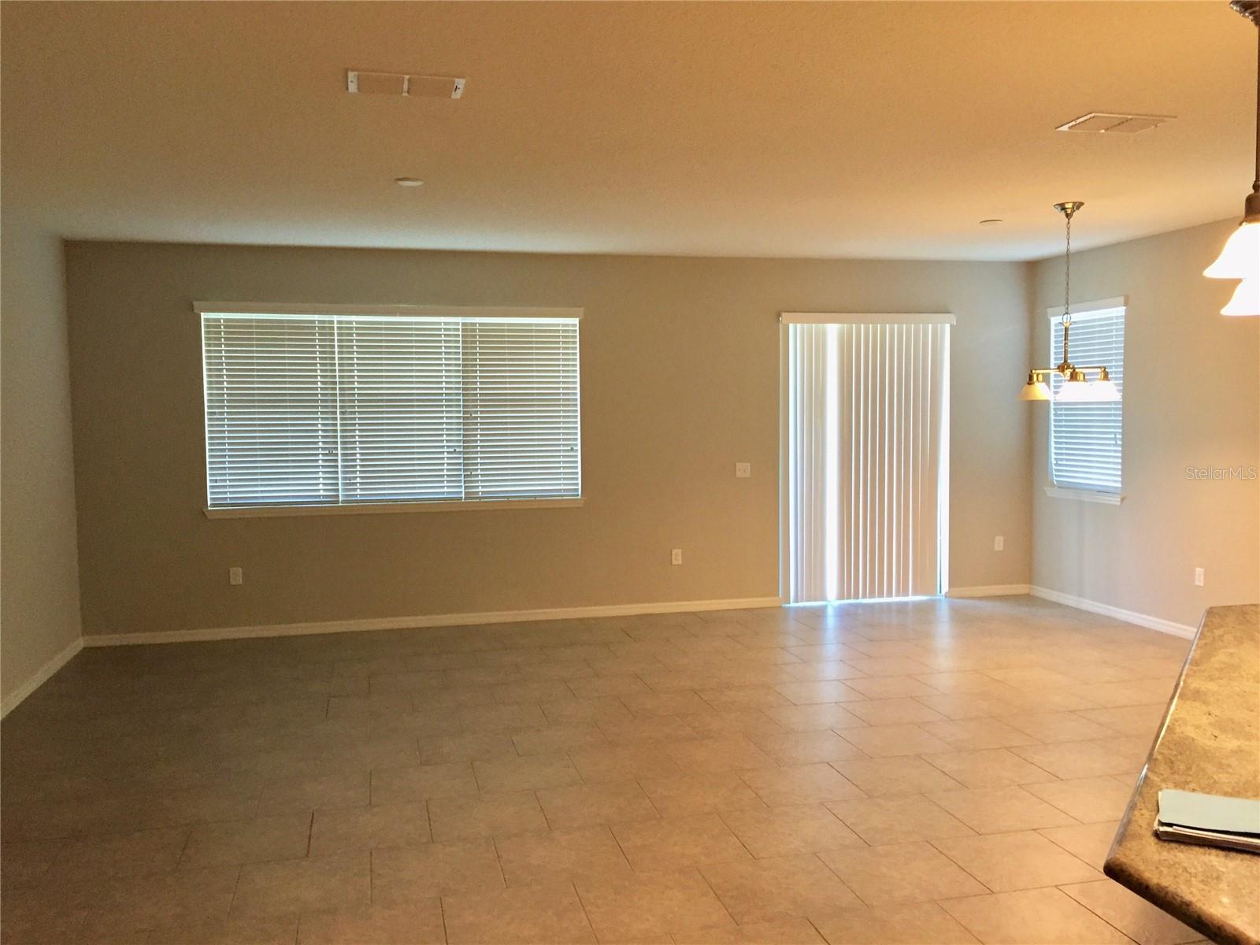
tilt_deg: -2.9
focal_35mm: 29
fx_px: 1056
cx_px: 630
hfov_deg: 61.7
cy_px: 472
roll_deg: +0.2
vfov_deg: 48.2
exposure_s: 1/30
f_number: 2.2
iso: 125
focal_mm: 4.15
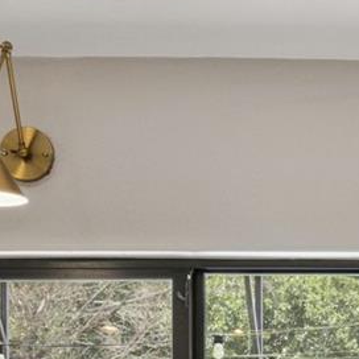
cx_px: 463
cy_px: 524
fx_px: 1522
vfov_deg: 12.8
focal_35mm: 130
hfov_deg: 13.0
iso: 400
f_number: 9
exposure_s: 1/40
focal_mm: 17.3
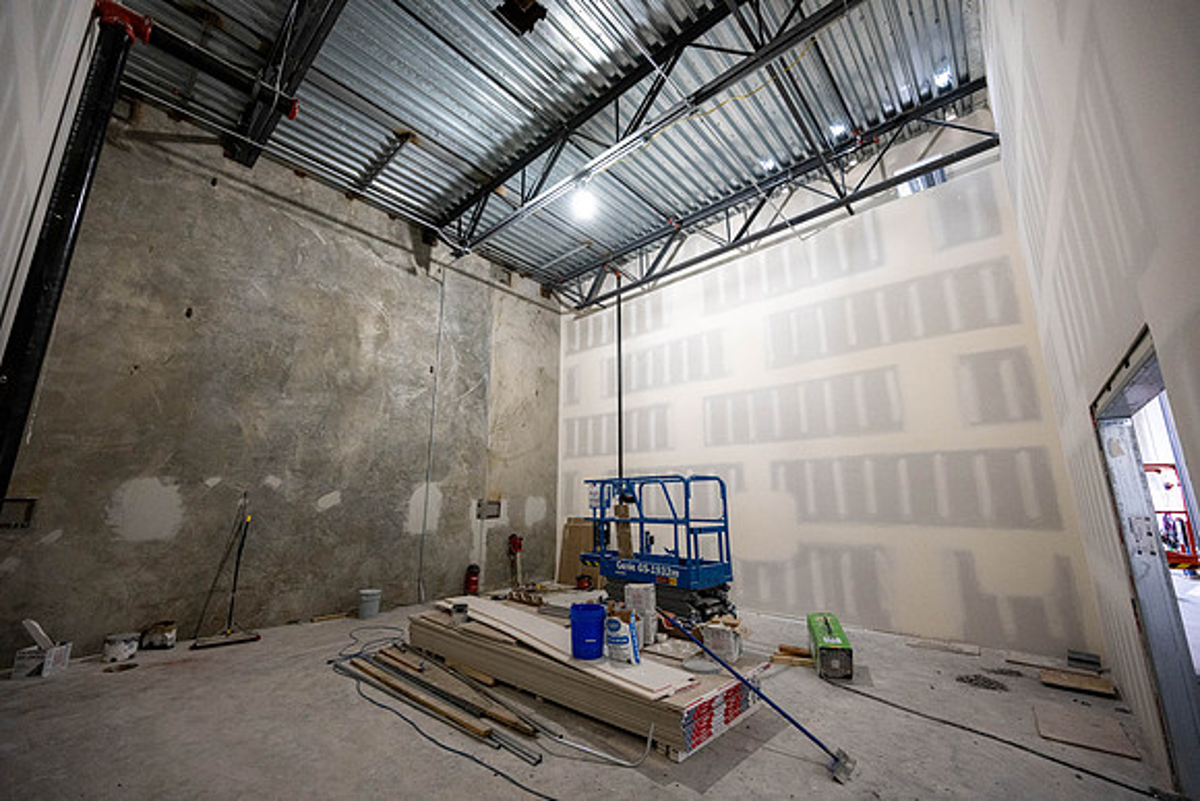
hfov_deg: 104.2
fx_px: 467
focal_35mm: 14
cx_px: 600
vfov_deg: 81.2
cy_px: 400
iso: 2500
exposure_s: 1/100
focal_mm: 14
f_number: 4
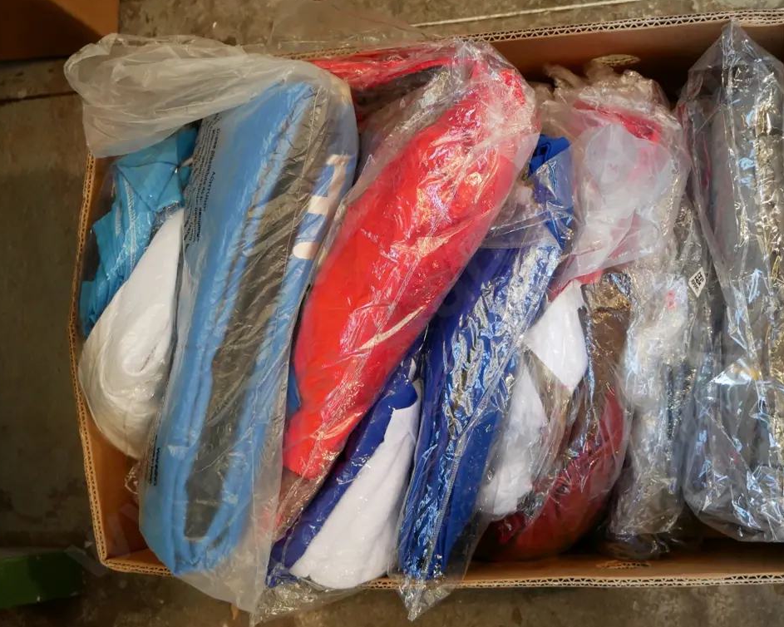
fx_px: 1230
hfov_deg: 35.4
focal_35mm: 53
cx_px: 415
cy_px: 314
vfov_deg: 28.6
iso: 1250
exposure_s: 1/60
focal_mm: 25
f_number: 4.5
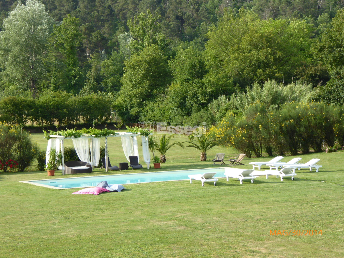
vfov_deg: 13.8
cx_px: 172
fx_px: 1063
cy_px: 129
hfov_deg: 18.4
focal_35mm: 107
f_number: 5
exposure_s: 1/160
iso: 100
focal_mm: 17.5
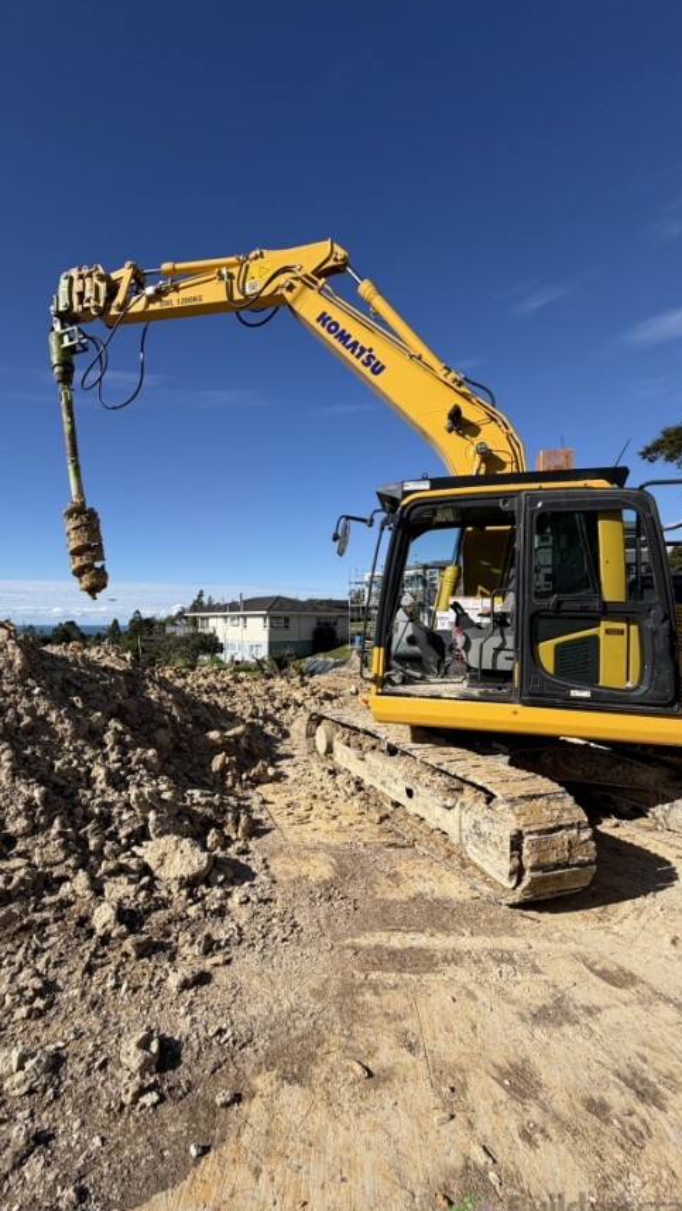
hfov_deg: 66.5
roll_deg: -0.6
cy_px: 617
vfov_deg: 99.3
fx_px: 514
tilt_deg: +1.3
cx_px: 273
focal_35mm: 16
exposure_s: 1/955
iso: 20
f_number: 2.2
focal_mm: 2.22
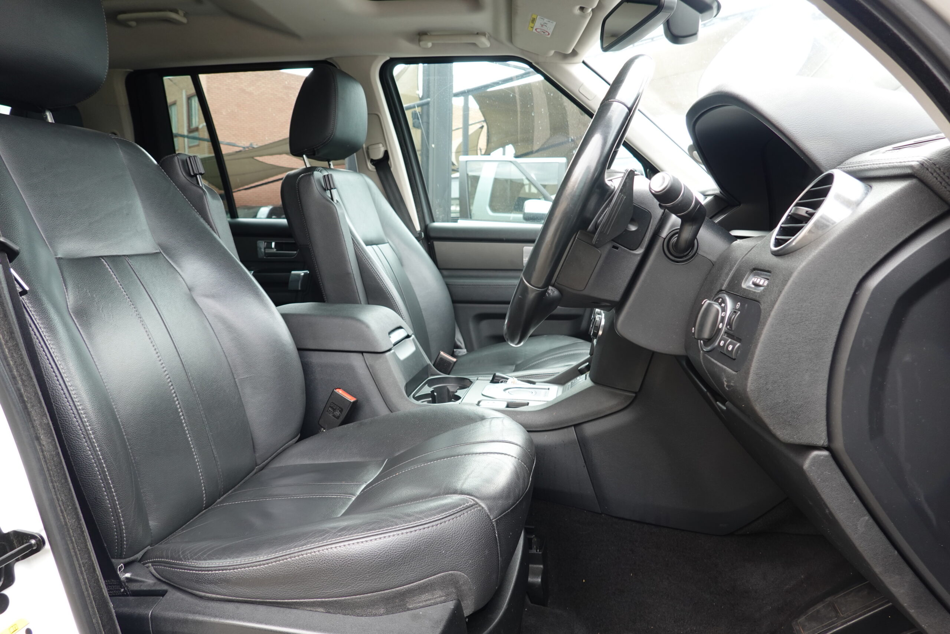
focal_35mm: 24
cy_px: 317
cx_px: 475
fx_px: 633
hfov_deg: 73.7
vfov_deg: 53.1
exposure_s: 1/40
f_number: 2.8
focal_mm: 9
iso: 160
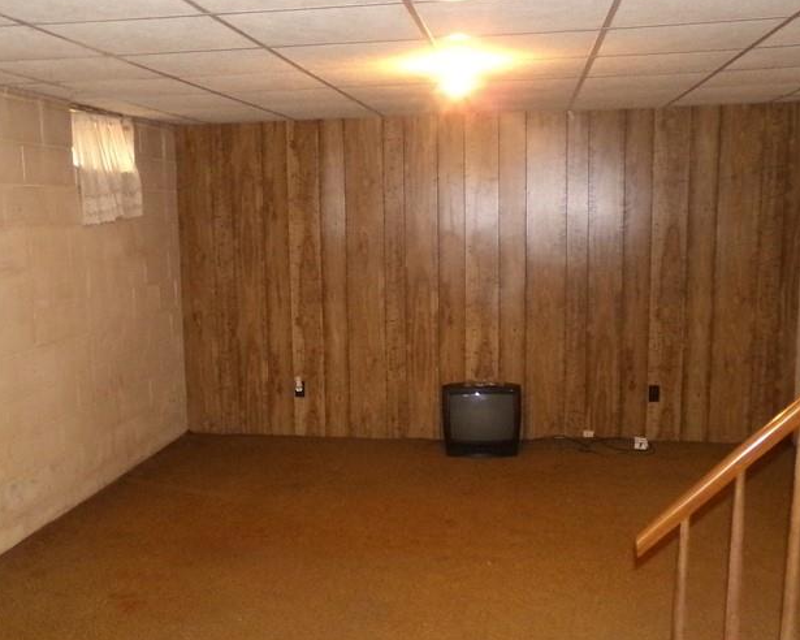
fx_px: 923
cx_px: 367
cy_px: 360
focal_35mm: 39
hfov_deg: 46.8
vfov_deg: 38.2
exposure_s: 1/34
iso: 800
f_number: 3.7
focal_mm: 4.3
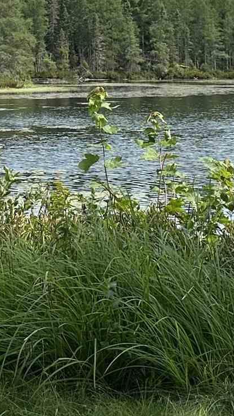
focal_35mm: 108
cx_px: 77
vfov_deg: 19.3
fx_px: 1192
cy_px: 18
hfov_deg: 11.2
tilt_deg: +2.3
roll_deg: +0.4
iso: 80
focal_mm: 6.86
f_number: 1.78
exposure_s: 1/5000
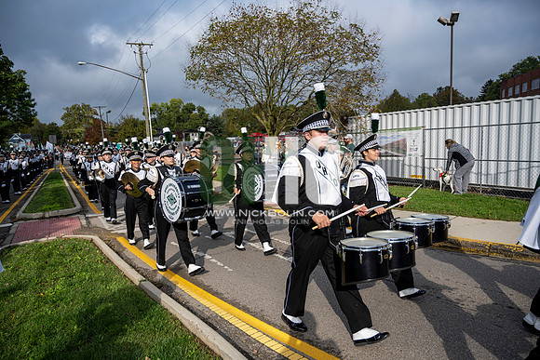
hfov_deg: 70.4
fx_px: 383
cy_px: 180
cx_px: 270
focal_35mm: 26
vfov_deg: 50.4
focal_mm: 25.5
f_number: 4
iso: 125
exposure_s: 1/1600
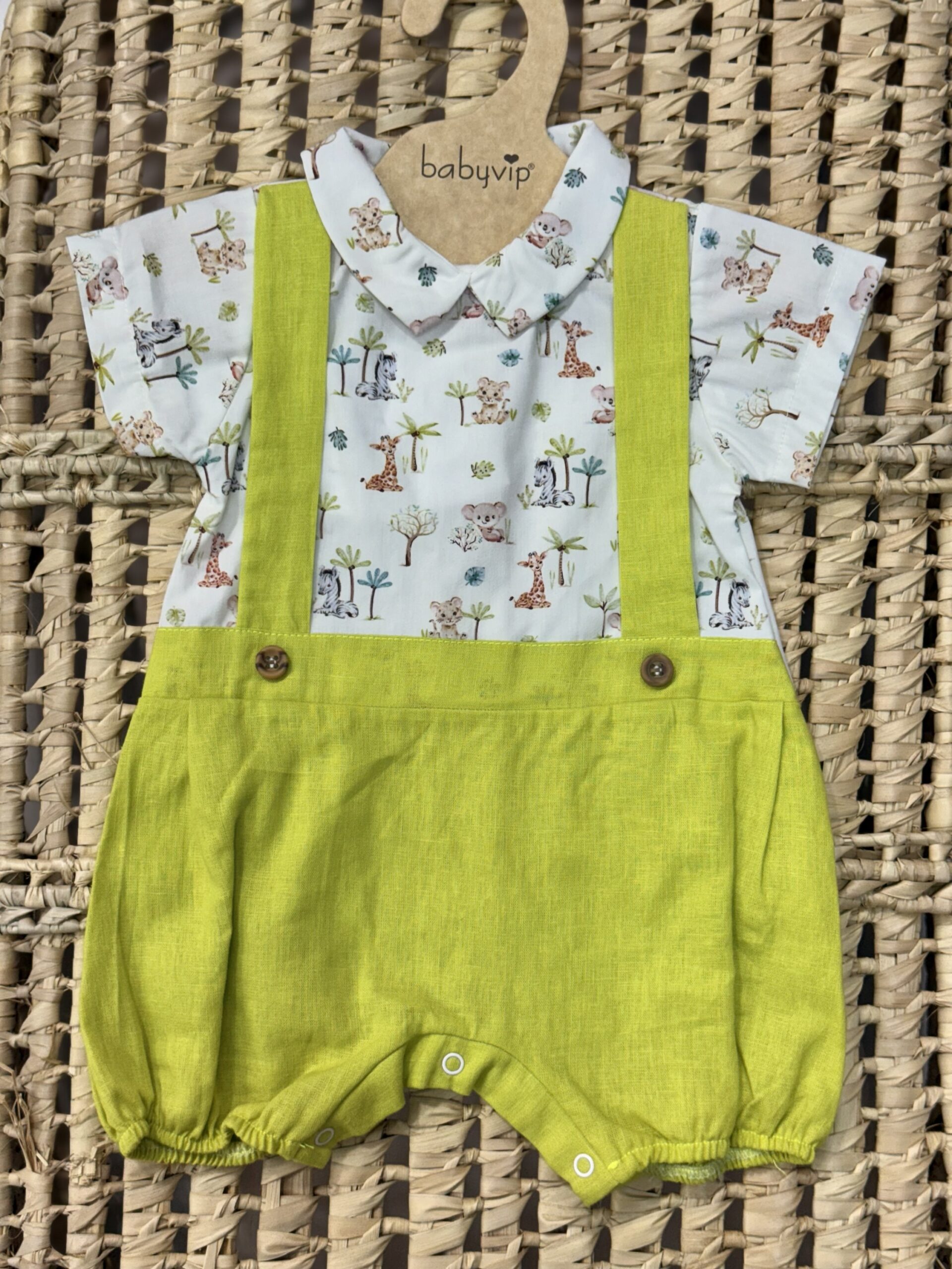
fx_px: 1760
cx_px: 476
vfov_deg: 39.7
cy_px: 634
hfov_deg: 30.3
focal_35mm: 48
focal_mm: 6.76
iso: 64
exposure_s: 1/100
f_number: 1.78
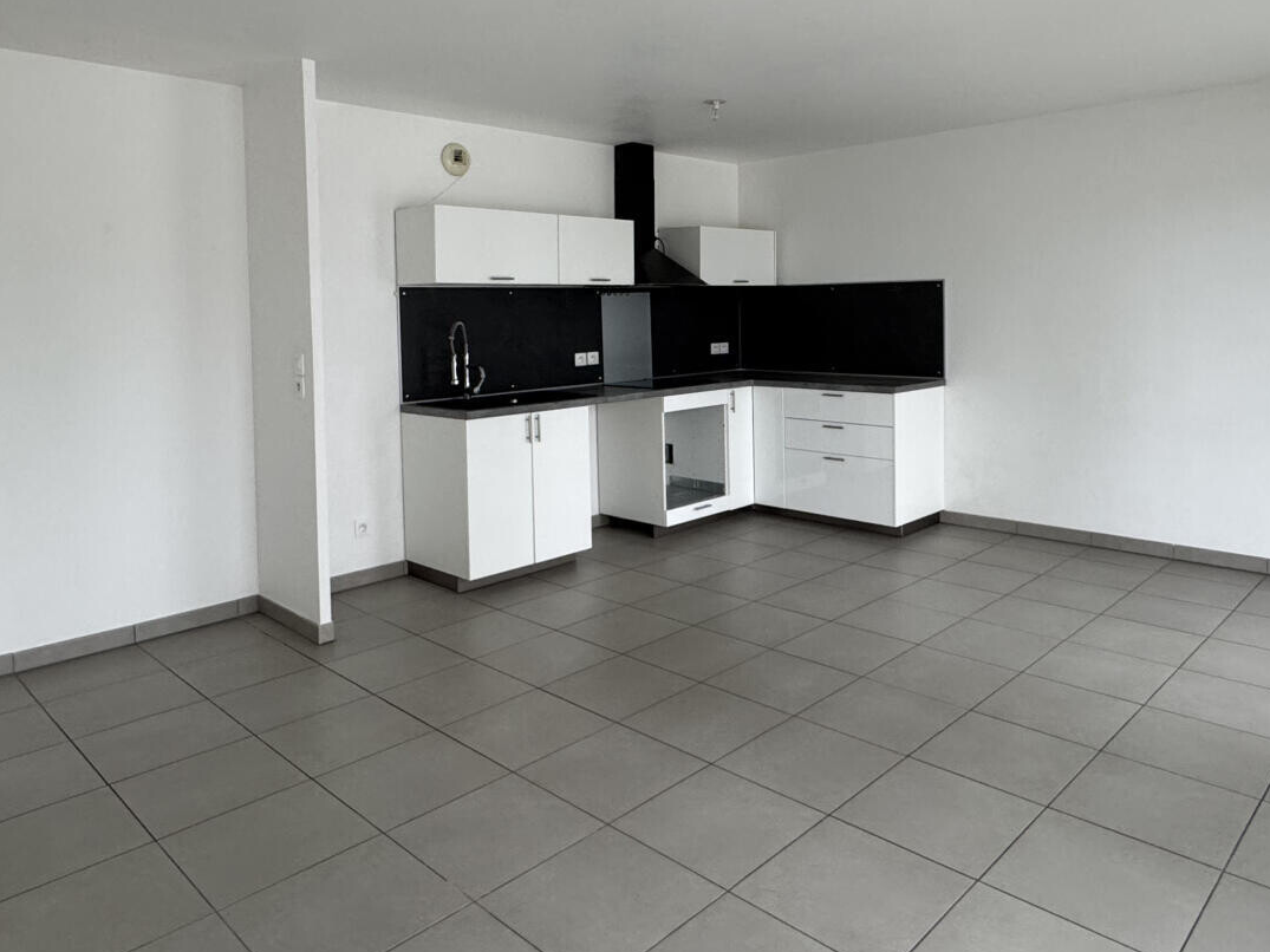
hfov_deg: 69.3
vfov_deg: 54.0
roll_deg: +0.4
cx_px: 679
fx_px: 917
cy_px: 335
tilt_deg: -1.8
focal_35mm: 25
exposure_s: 1/99
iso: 250
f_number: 2.2
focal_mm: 2.22
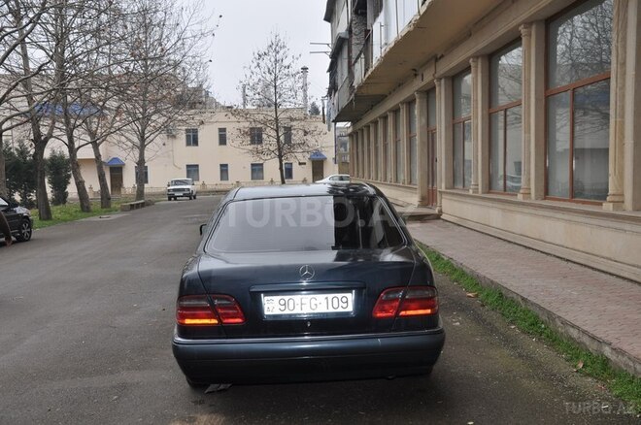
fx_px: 747
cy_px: 212
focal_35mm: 42
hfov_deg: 46.5
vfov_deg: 31.8
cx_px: 320
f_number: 7.1
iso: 200
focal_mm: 28
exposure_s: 1/200
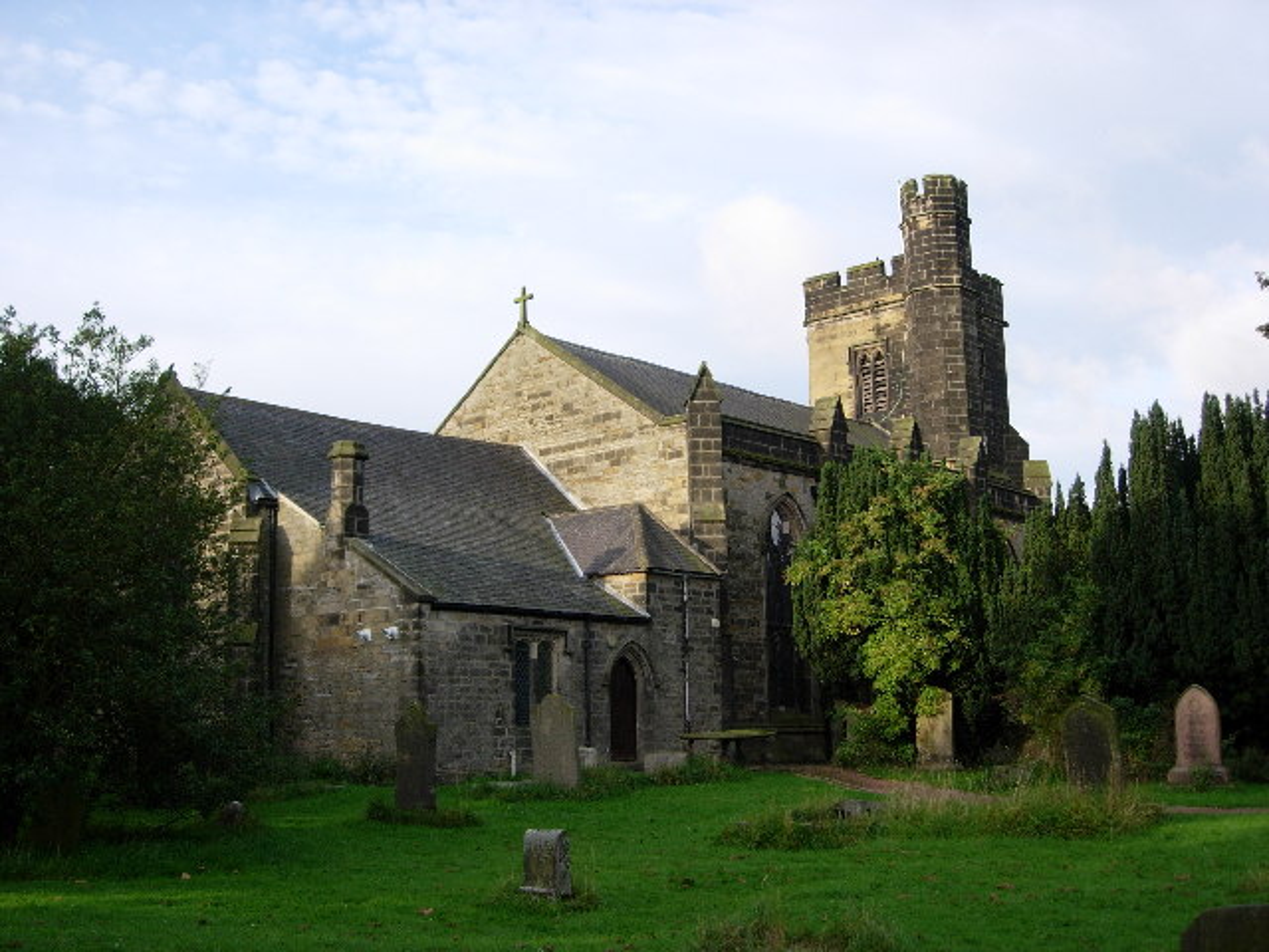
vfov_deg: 35.1
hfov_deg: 45.8
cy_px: 476
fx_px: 1503
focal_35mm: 41
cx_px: 634
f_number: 2.9
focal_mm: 8.5
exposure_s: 1/456
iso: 64
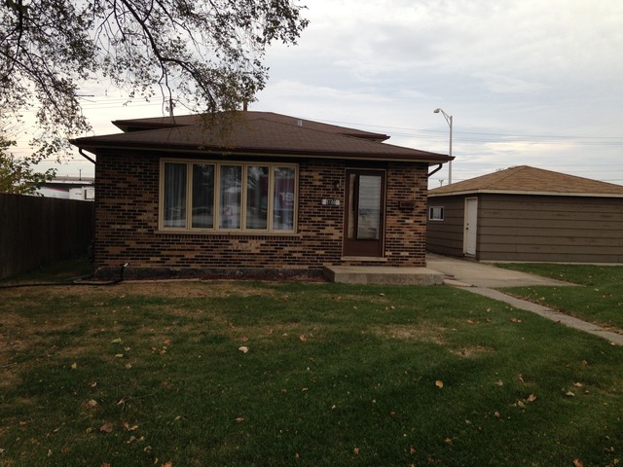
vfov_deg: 42.9
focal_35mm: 33
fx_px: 594
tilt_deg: -2.0
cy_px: 234
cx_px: 312
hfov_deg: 55.4
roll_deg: -1.5
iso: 50
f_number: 2.4
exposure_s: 1/430
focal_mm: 4.12
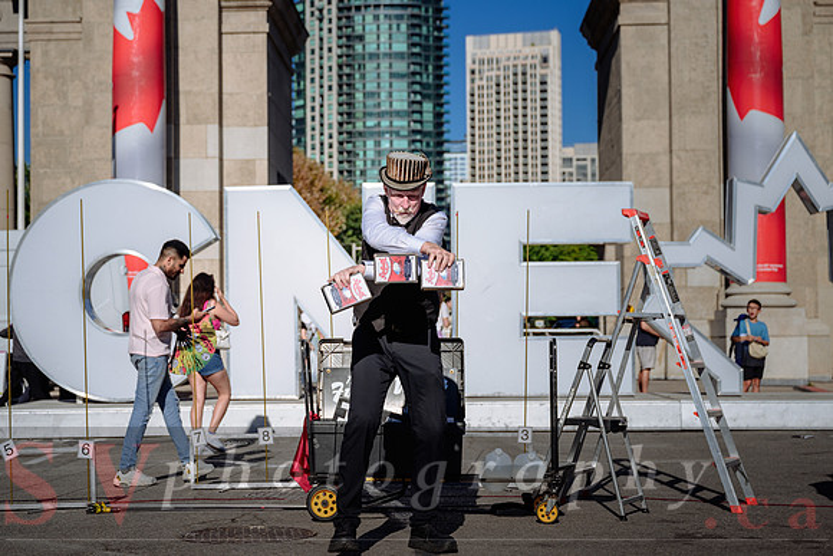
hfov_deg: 31.8
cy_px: 288
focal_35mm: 63
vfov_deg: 21.5
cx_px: 364
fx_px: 1461
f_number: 4
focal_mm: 56
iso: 64
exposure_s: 1/500
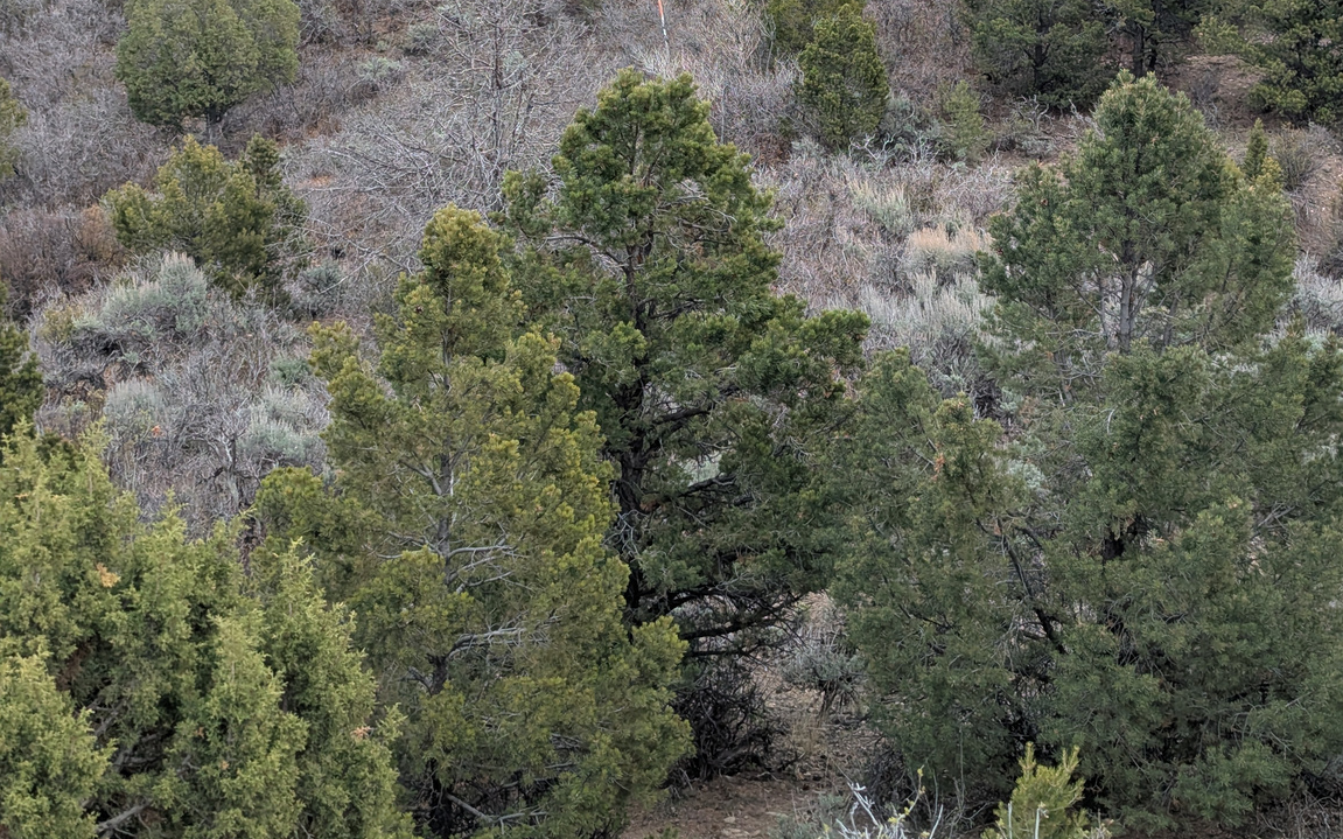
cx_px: 674
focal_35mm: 68
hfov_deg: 30.2
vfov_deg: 18.6
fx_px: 2489
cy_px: -27
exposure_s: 1/1727
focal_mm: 6.81
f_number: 1.85
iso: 47
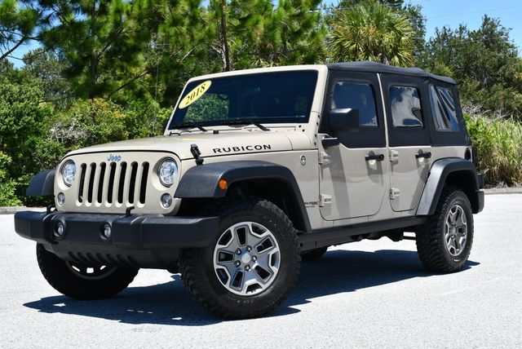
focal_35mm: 60
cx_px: 261
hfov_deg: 33.4
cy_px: 174
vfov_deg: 22.7
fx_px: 871
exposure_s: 1/250
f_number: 8
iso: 140
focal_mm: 30
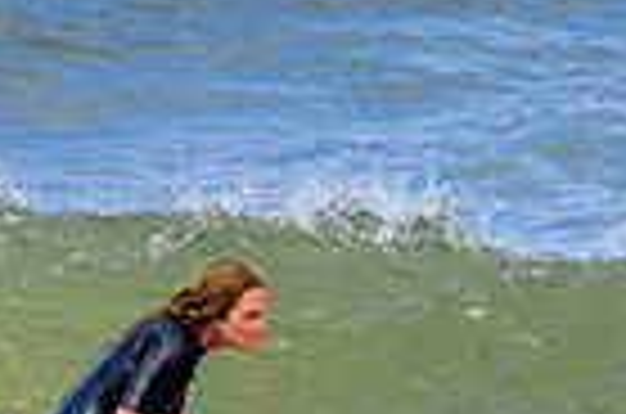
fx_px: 58120
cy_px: 583
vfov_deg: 0.4
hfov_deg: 0.6
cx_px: 360
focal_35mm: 3350
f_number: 11
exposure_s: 1/2000
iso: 720
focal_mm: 800
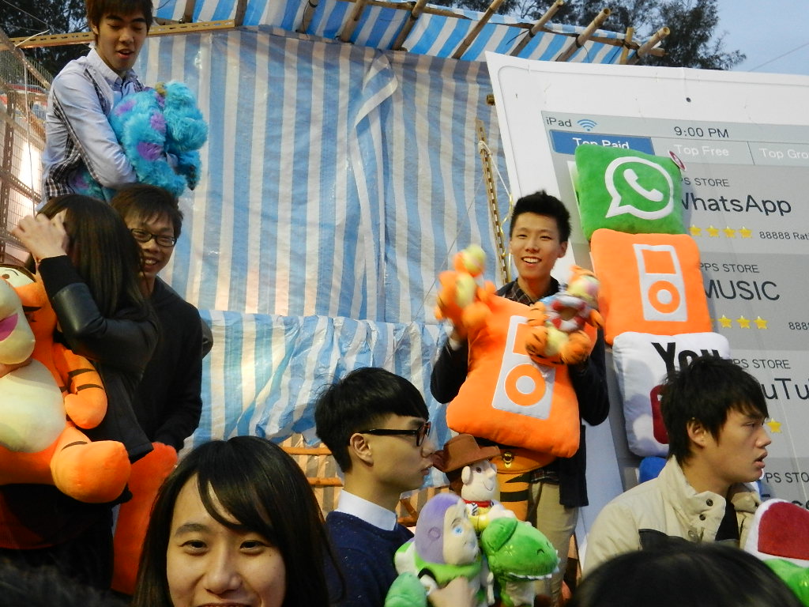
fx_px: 888
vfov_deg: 37.7
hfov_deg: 49.0
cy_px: 304
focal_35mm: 38
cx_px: 404
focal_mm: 6.9
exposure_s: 1/30
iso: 640
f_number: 4
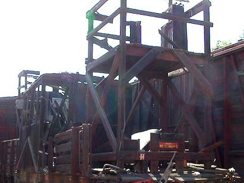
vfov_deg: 23.1
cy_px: 134
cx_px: 151
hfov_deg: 30.6
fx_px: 444
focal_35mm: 63
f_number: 4.5
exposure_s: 1/149
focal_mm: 5.6
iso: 100
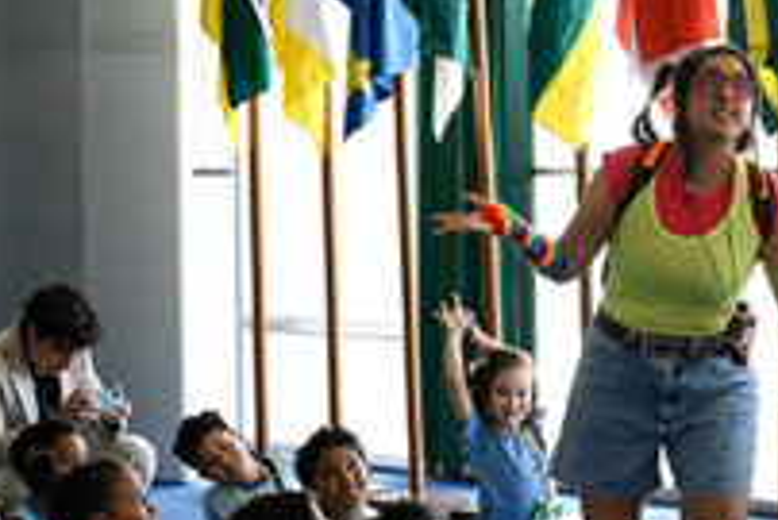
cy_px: 420
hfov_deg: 19.0
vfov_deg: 12.8
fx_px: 2314
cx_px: 578
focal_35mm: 107
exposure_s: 1/250
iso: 500
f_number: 2.8
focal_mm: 36
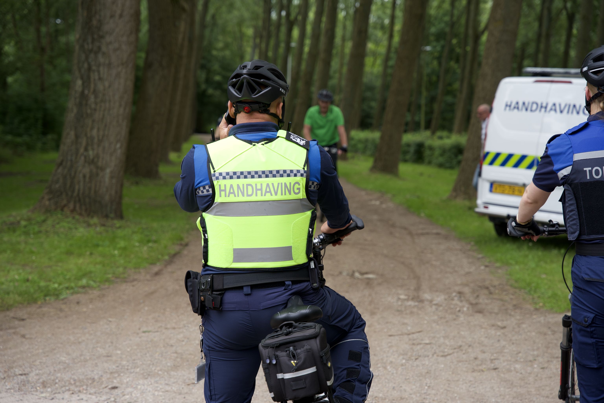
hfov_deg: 29.8
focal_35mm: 68
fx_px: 1134
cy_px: 202
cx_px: 302
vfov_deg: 20.1
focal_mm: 67.6
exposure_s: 1/160
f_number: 4
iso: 160
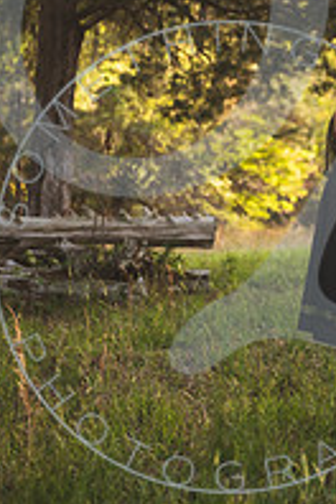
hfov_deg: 10.7
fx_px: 1778
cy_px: 64
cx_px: 344
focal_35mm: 127
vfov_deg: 16.0
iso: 100
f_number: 2.8
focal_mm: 56
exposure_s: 1/320
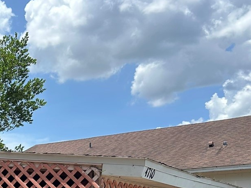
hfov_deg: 25.5
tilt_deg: -0.5
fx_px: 493
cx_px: -54
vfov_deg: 20.2
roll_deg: +0.3
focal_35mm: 68
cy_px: 229
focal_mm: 5.7
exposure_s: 1/2457
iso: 50
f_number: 1.5
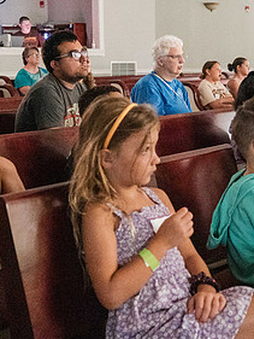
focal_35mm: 64
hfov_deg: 22.5
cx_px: 218
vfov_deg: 30.2
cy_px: 135
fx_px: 626
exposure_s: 1/30
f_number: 4
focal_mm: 30
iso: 25600
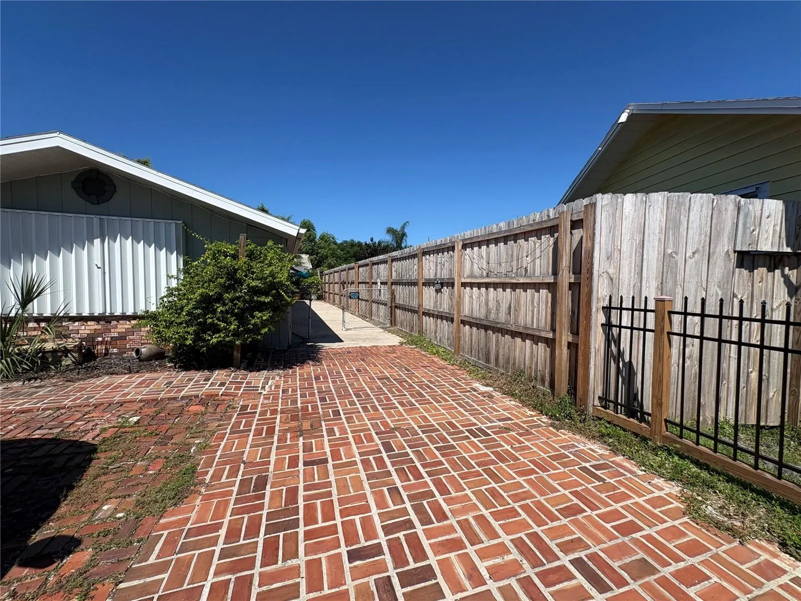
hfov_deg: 102.1
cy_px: 300
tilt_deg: -2.1
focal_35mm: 14
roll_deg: +0.0
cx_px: 400
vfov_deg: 85.7
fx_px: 324
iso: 50
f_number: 2.2
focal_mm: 2.22
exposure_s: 1/2415
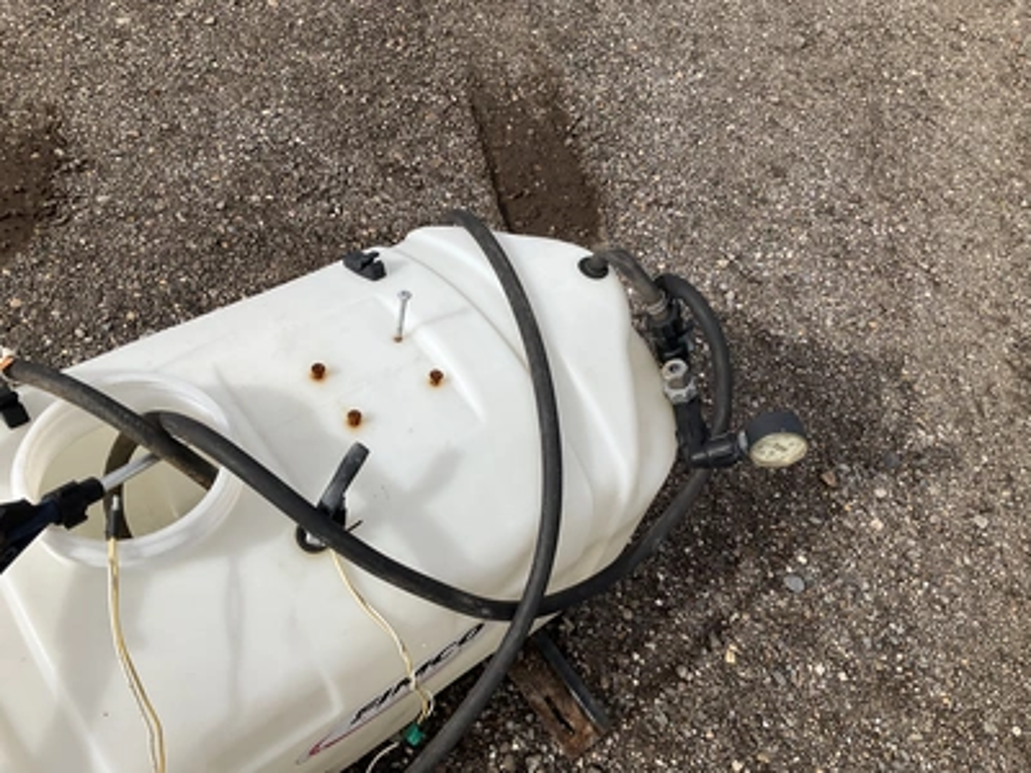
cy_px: 386
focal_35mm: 29
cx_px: 516
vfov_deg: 48.2
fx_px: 864
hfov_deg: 61.7
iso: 25
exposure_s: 1/2538
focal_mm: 3
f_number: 1.8
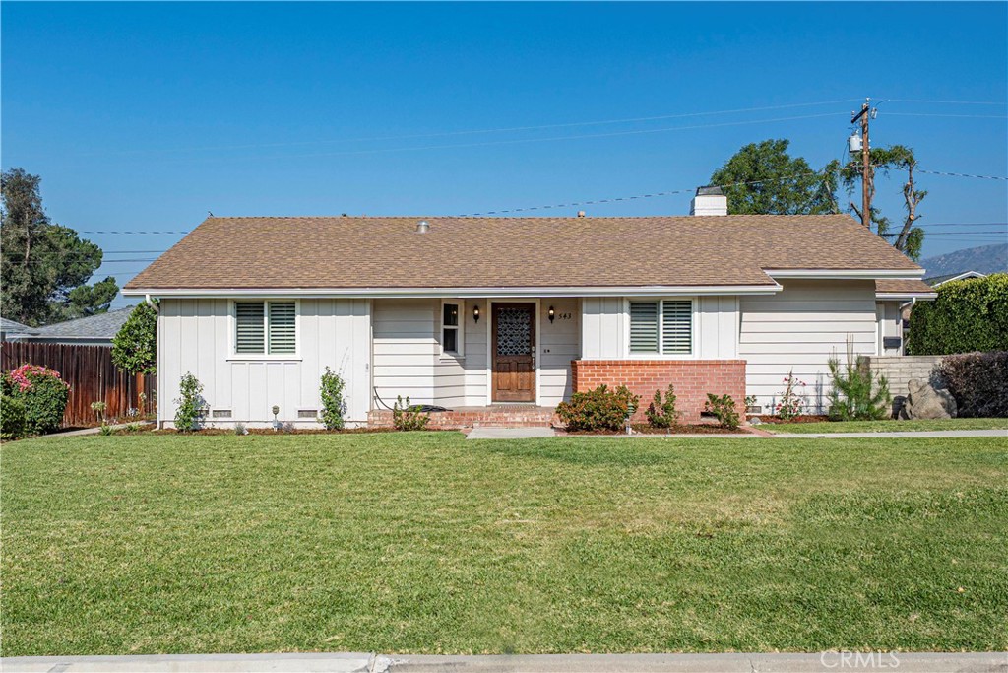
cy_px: 336
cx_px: 504
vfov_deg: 42.3
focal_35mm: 31
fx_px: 868
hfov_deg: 60.3
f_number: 6.3
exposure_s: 1/800
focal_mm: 21
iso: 125
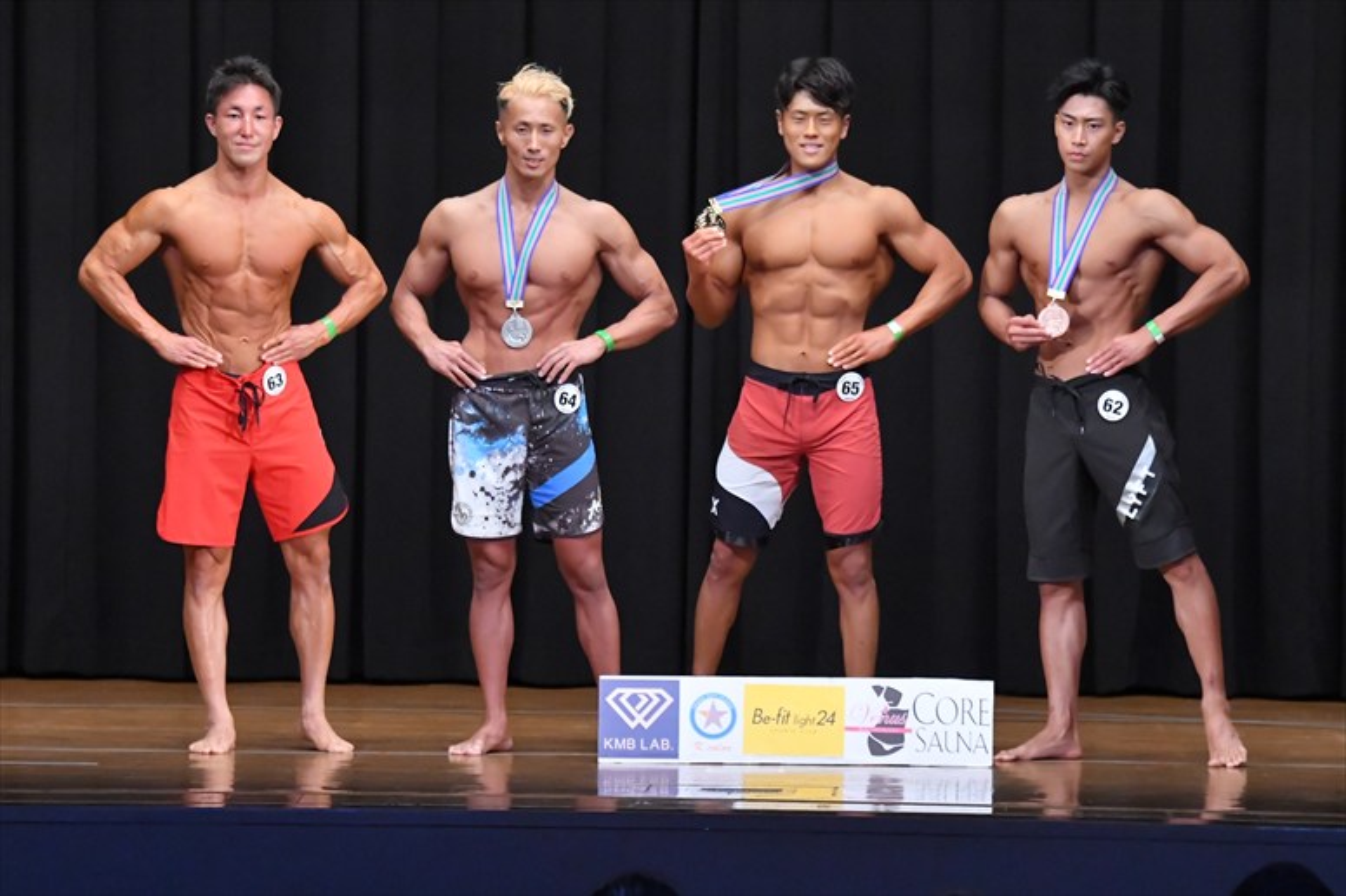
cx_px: 673
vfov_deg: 6.8
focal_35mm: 202
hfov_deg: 10.2
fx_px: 7549
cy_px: 448
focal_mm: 135
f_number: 5.6
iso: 8000
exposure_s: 1/400
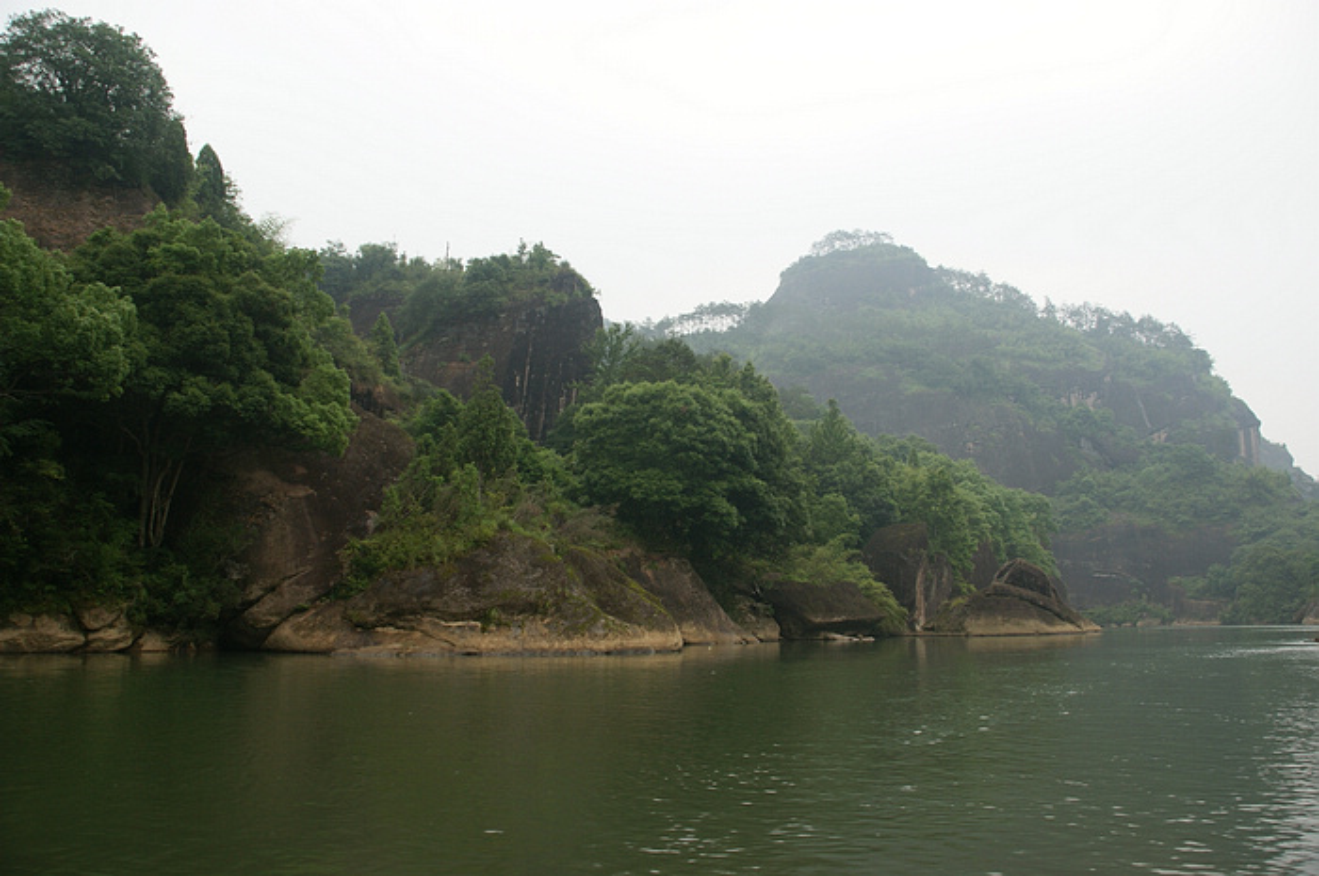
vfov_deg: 47.8
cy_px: 438
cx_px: 660
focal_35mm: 27
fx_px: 988
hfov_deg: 67.4
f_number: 8
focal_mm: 18
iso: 100
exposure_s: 1/40
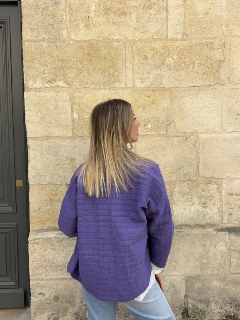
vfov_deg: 69.4
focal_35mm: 25
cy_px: 160
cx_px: 118
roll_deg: -0.2
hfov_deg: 54.9
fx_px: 231
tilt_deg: -2.7
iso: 80
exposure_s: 1/1374
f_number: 1.78
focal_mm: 6.86
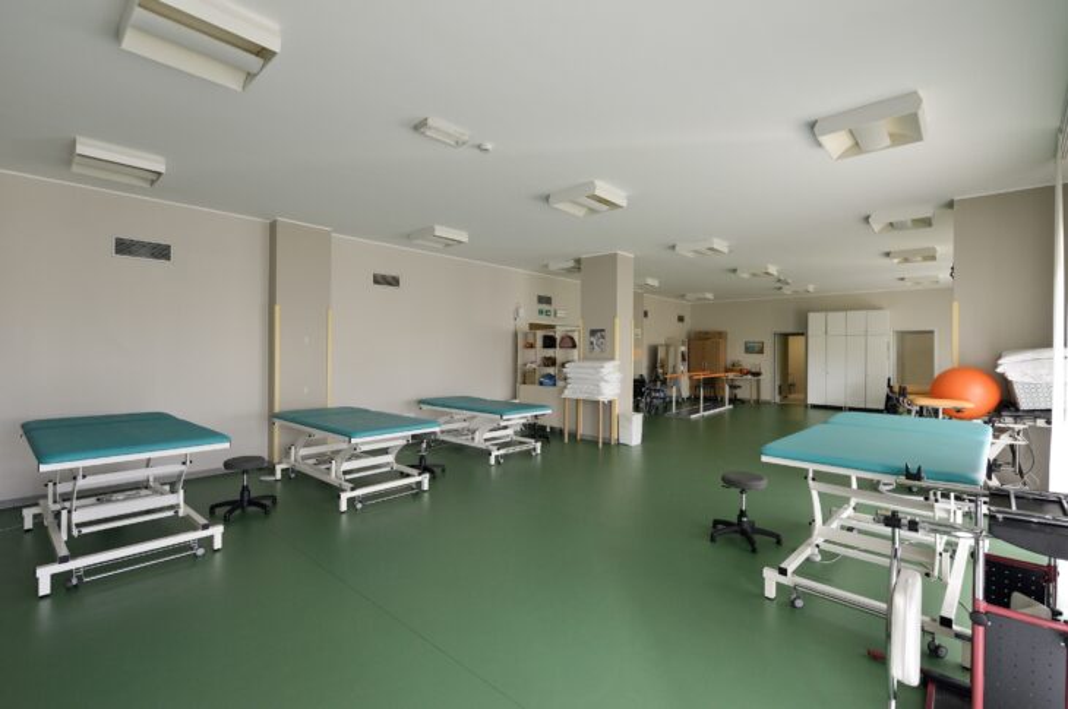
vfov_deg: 73.6
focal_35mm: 16
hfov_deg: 96.8
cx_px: 534
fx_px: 474
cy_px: 354
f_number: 5
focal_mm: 16
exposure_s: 1/100
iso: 800
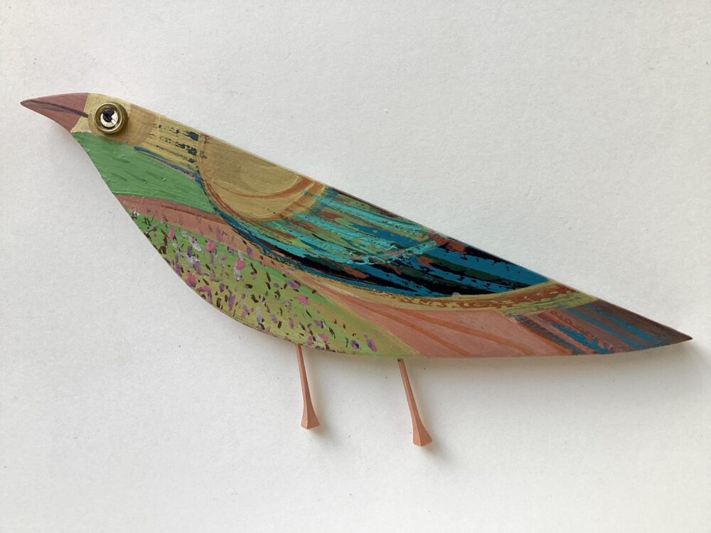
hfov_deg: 58.4
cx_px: 356
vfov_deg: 45.4
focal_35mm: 31
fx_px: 637
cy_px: 266
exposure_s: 1/120
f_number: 2.4
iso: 40
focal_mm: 3.3
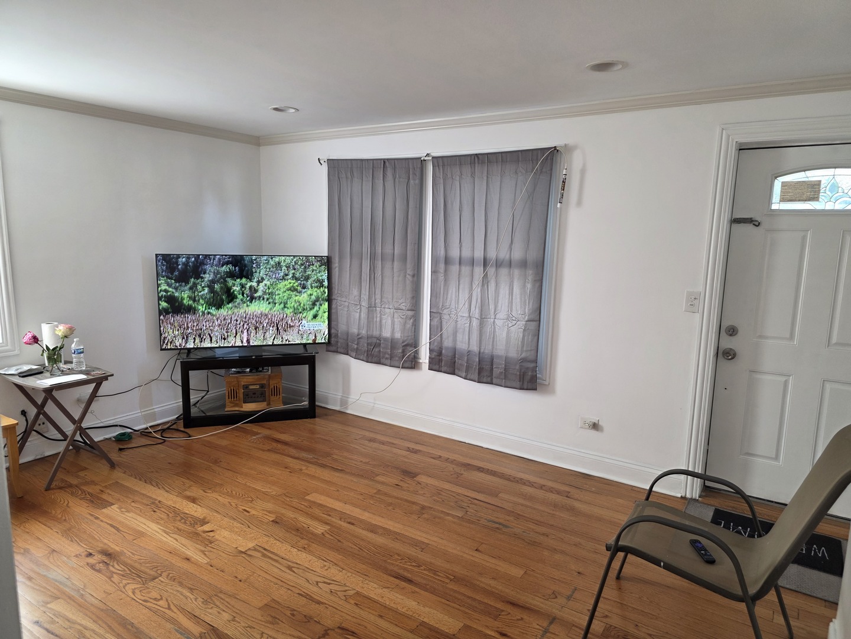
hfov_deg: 73.9
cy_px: 320
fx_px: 565
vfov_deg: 58.9
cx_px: 426
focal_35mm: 23
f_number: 1.7
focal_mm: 6.3
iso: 80
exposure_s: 1/60
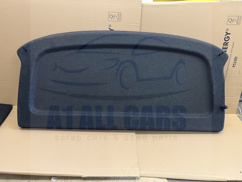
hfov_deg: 67.3
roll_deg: +3.1
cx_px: 121
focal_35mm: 26
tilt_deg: -28.1
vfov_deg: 53.1
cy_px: 91
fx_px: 182
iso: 250
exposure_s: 1/50
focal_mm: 5.1
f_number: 1.6
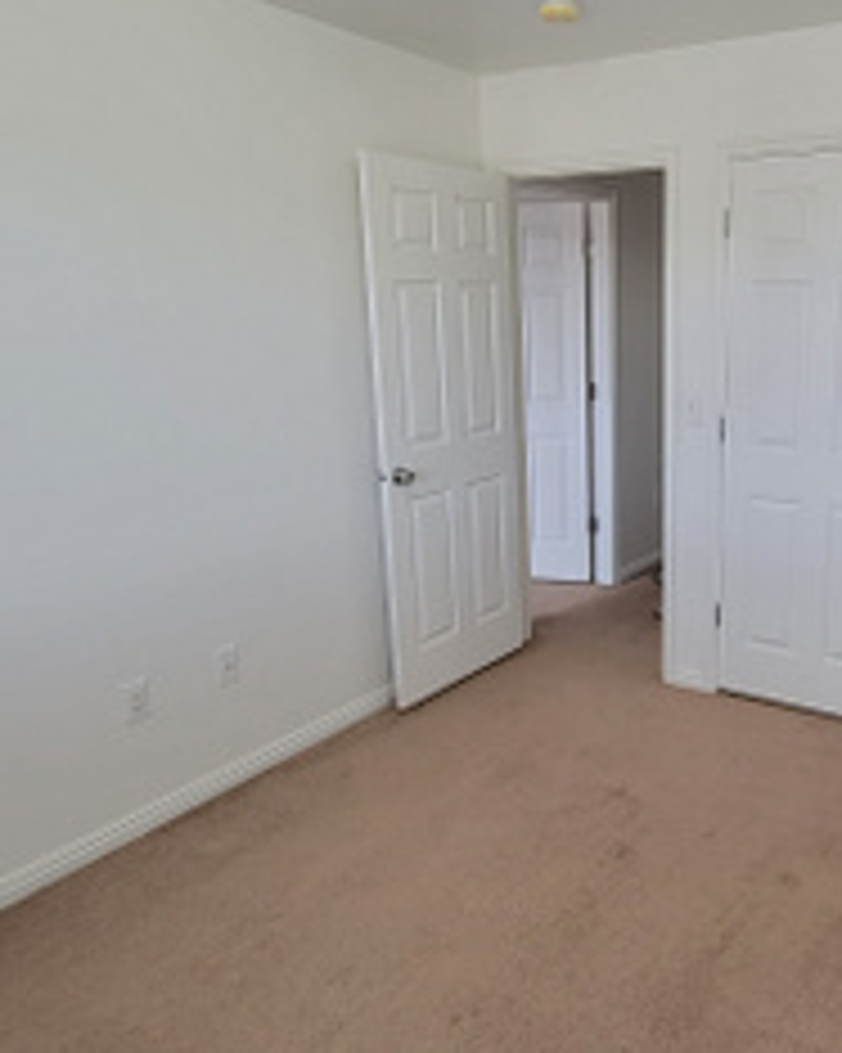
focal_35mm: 26
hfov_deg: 51.8
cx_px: 662
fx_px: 810
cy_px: 526
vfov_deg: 66.1
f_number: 2.2
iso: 125
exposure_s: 1/60
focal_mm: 2.2
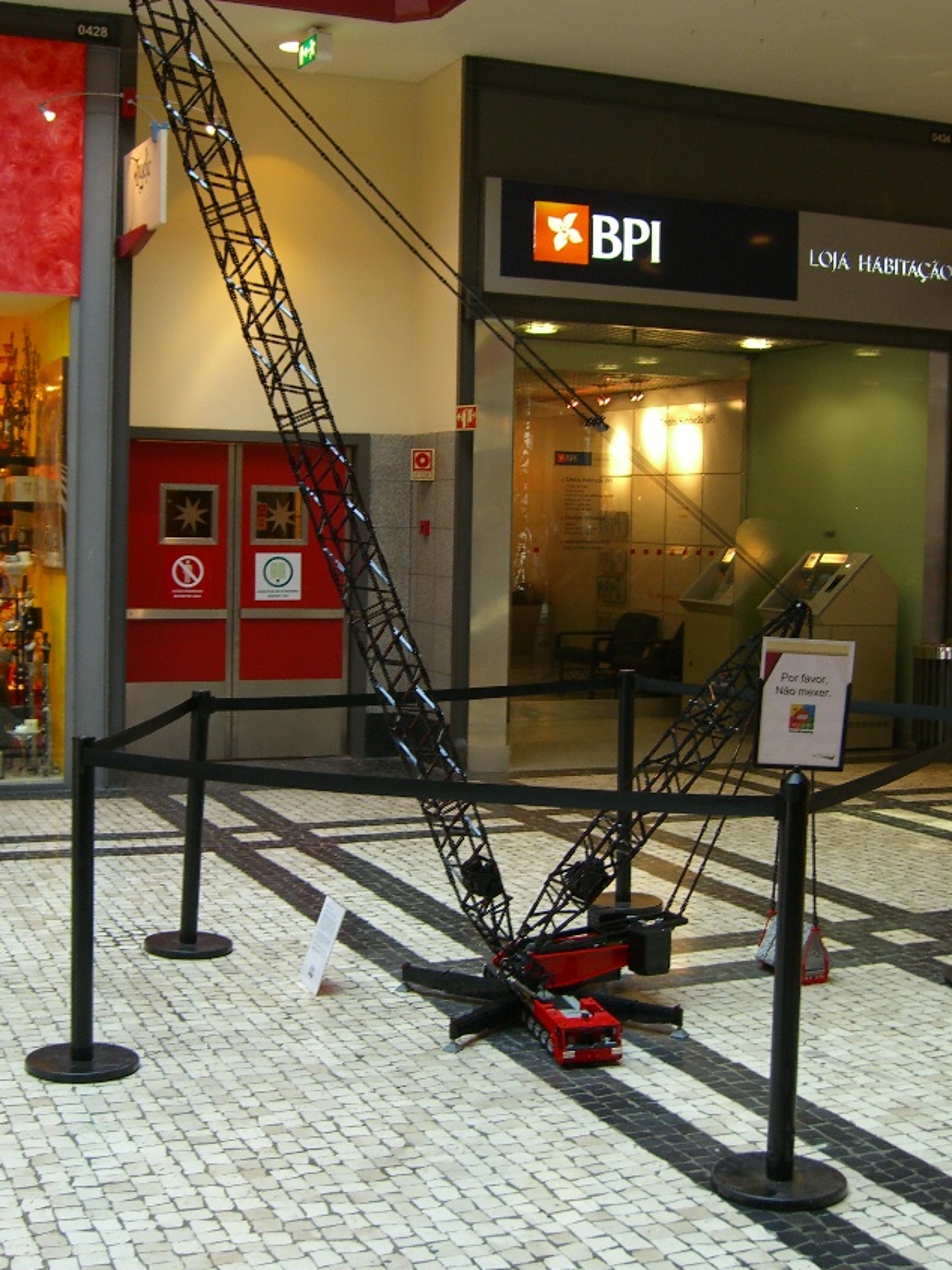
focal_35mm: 46
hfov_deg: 31.5
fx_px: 1688
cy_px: 576
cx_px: 426
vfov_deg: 41.2
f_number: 2.8
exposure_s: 1/40
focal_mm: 7.9
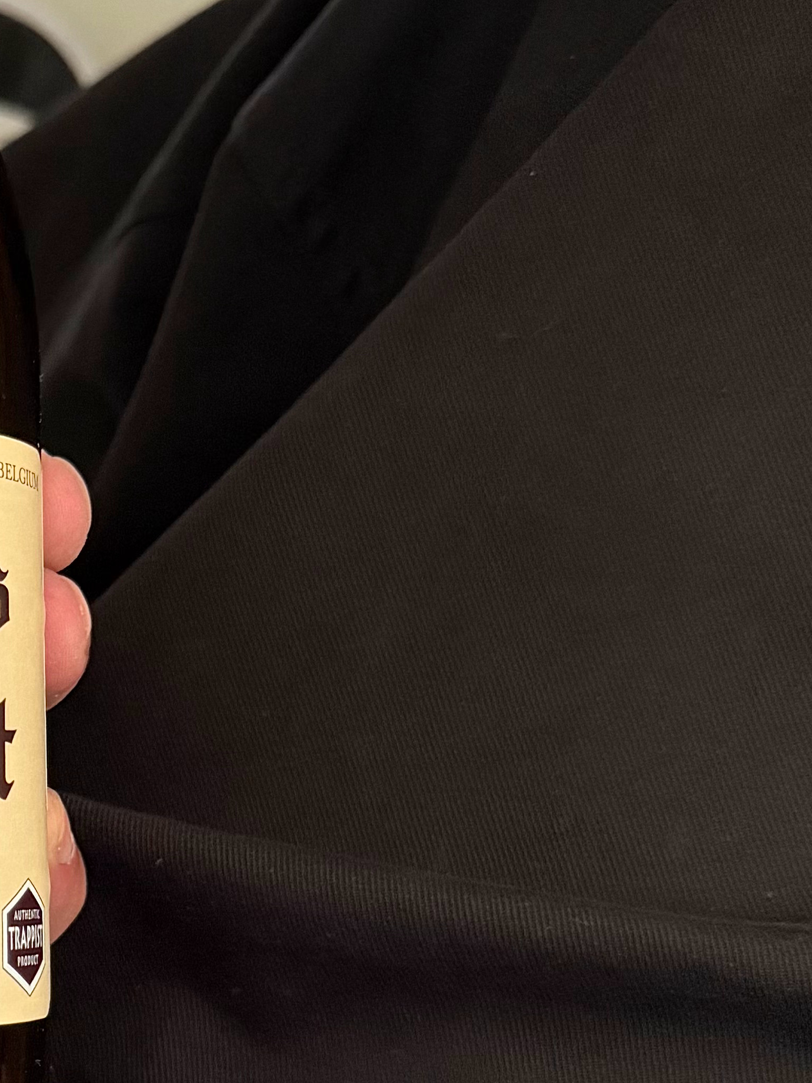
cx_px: -210
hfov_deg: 20.8
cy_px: 822
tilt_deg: -84.1
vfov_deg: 29.3
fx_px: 2033
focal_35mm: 65
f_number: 1.78
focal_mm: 6.76
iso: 500
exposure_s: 1/60
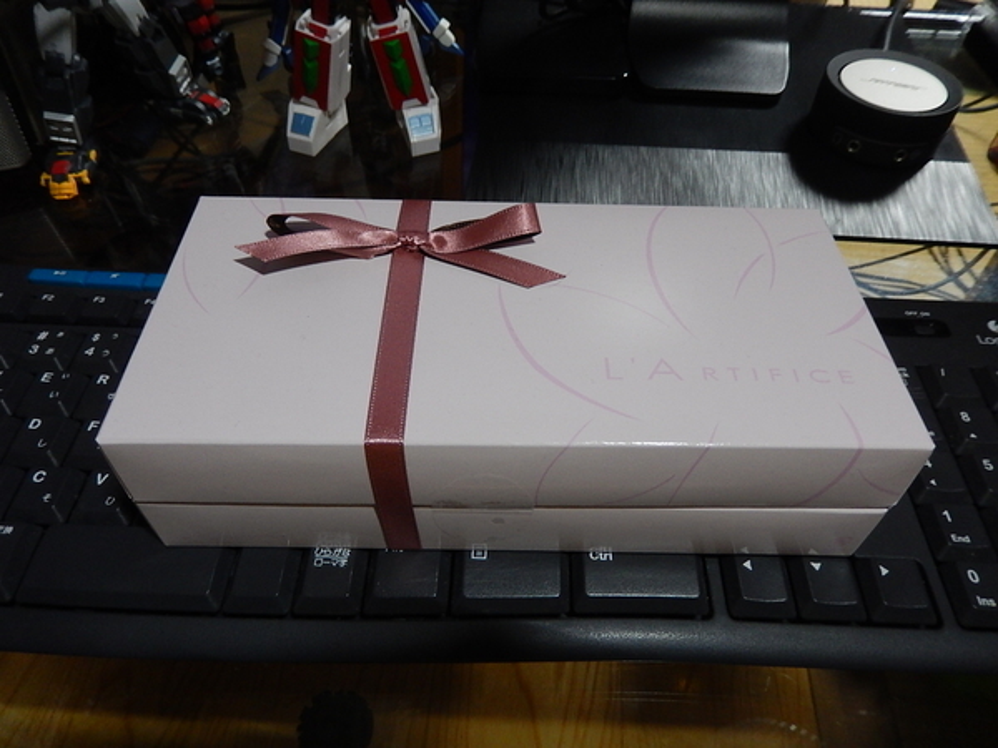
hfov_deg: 69.4
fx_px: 721
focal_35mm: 25
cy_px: 374
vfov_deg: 54.9
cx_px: 499
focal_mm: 4.5
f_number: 3.4
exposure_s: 1/25
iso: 400
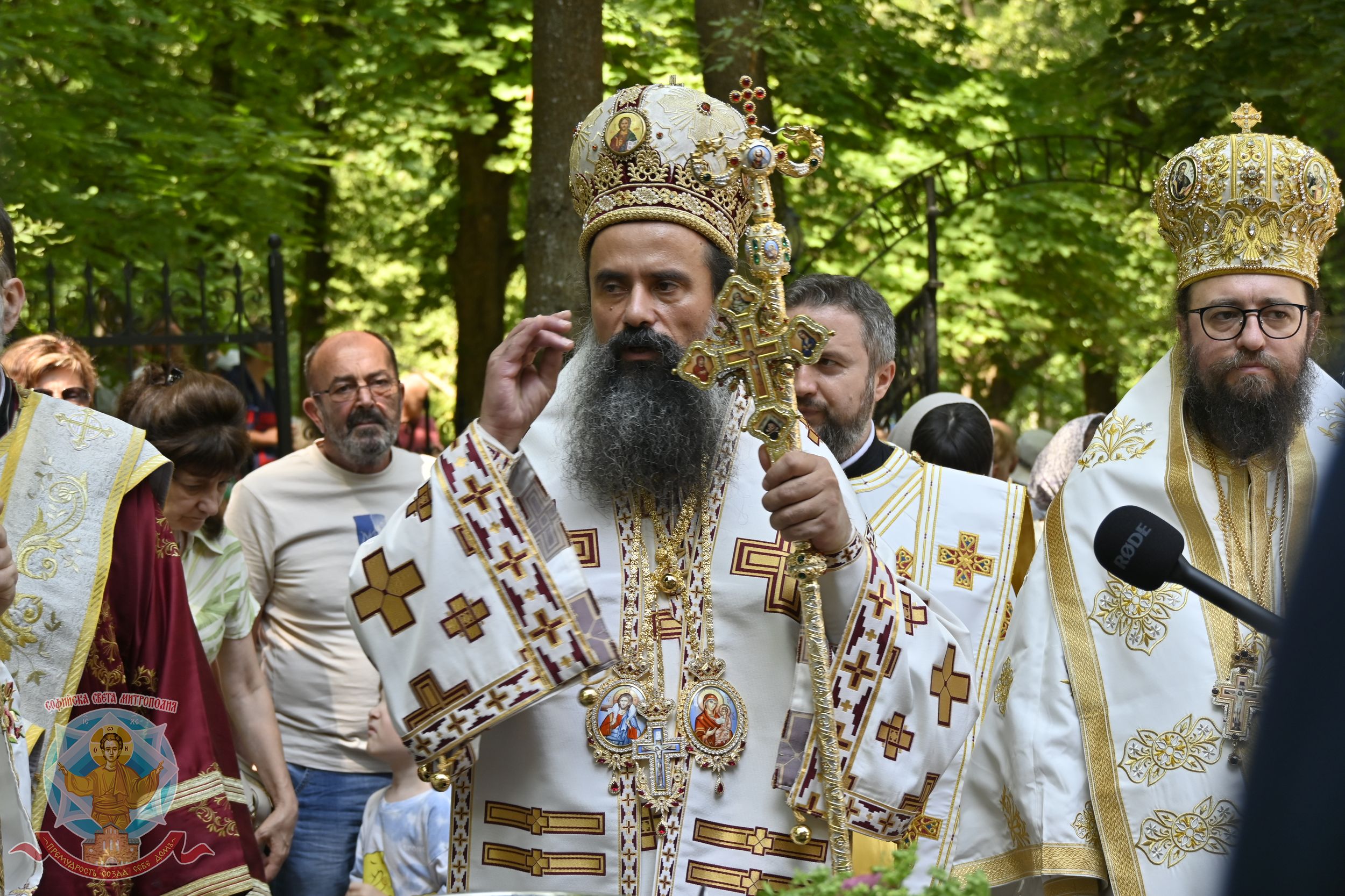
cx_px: 672
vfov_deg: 21.1
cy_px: 448
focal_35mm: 64
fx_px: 2410
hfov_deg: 31.2
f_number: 4.5
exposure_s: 1/125
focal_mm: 43
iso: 140
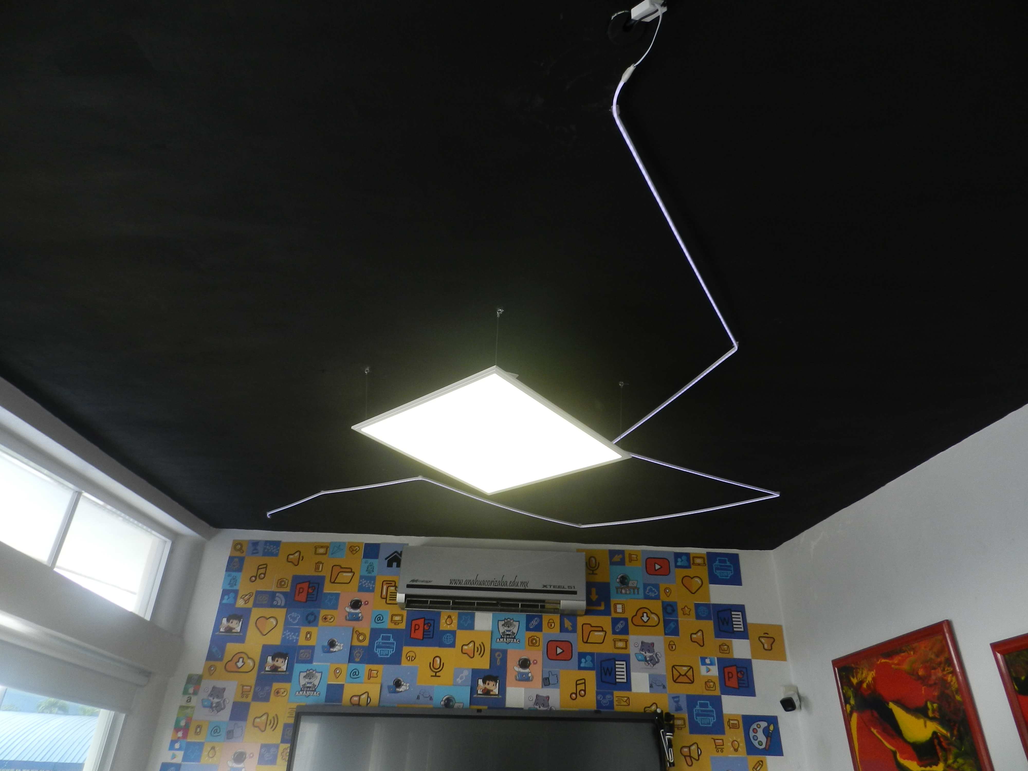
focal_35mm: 23
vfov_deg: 58.9
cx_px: 514
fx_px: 683
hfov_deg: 73.9
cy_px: 386
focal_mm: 4
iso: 160
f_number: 3.4
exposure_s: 1/40
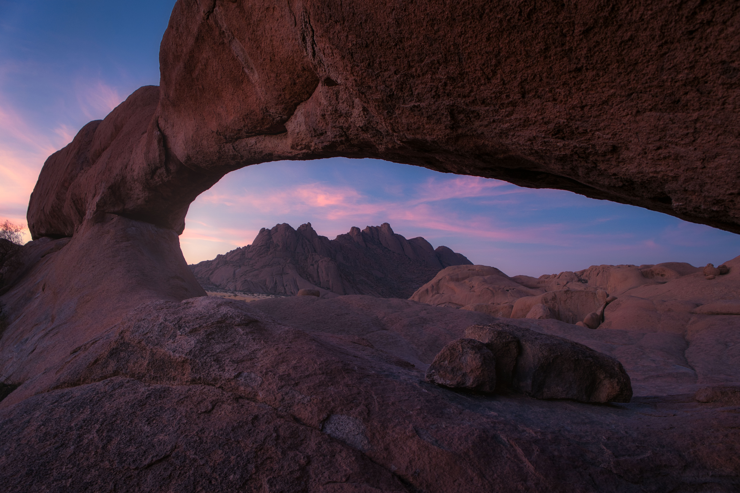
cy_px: 246
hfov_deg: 90.0
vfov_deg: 67.4
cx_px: 370
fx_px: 370
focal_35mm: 18
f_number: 4
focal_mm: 12
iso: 100
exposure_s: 1/20
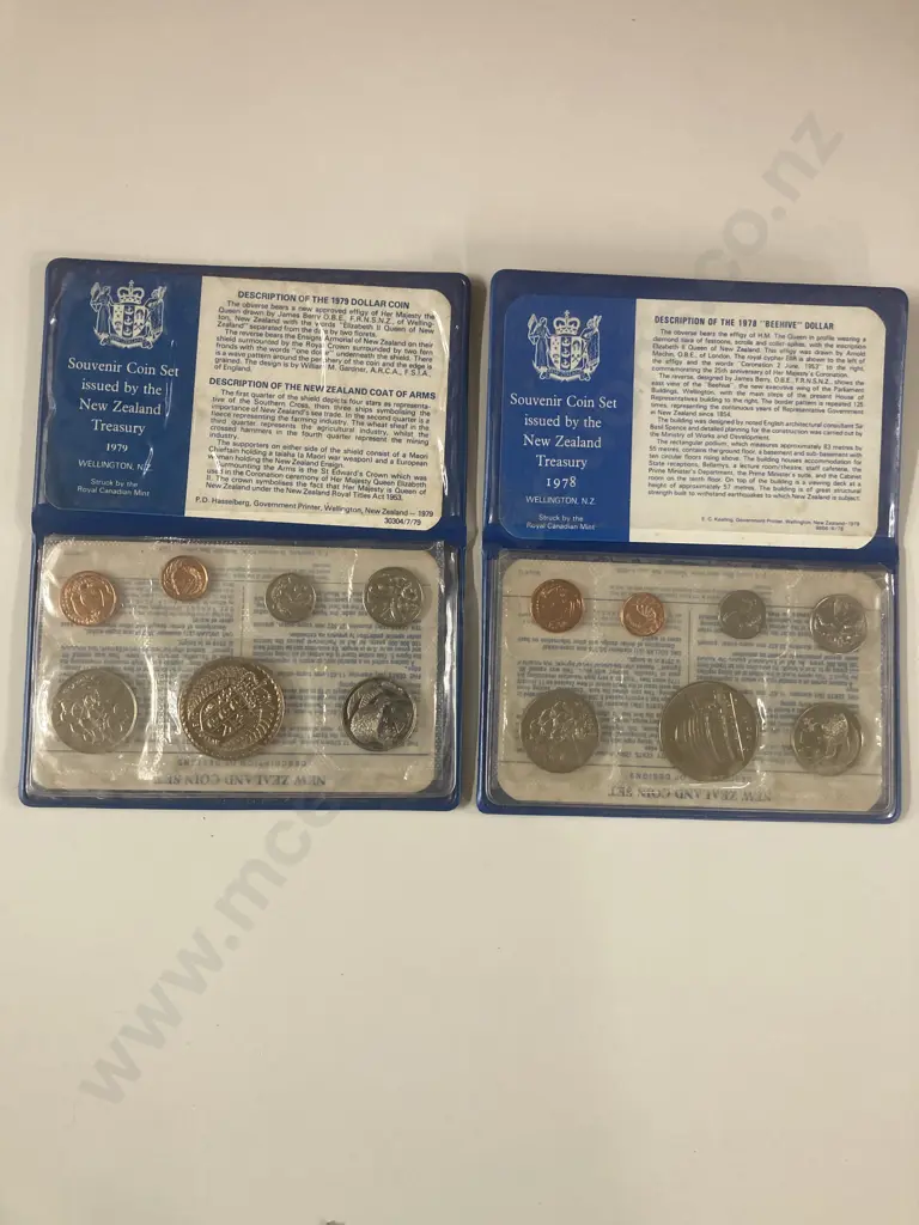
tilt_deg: -82.8
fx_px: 991
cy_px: 612
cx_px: 460
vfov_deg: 63.4
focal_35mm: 28
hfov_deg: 49.7
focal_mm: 3.99
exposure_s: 1/50
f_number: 1.8
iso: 125
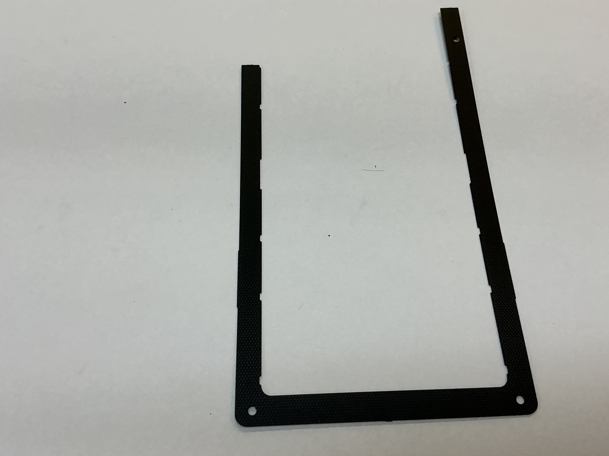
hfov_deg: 55.3
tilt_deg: -64.4
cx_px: 322
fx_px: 581
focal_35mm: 33
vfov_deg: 42.9
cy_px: 216
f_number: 1.8
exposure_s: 1/120
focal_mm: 3
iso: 20
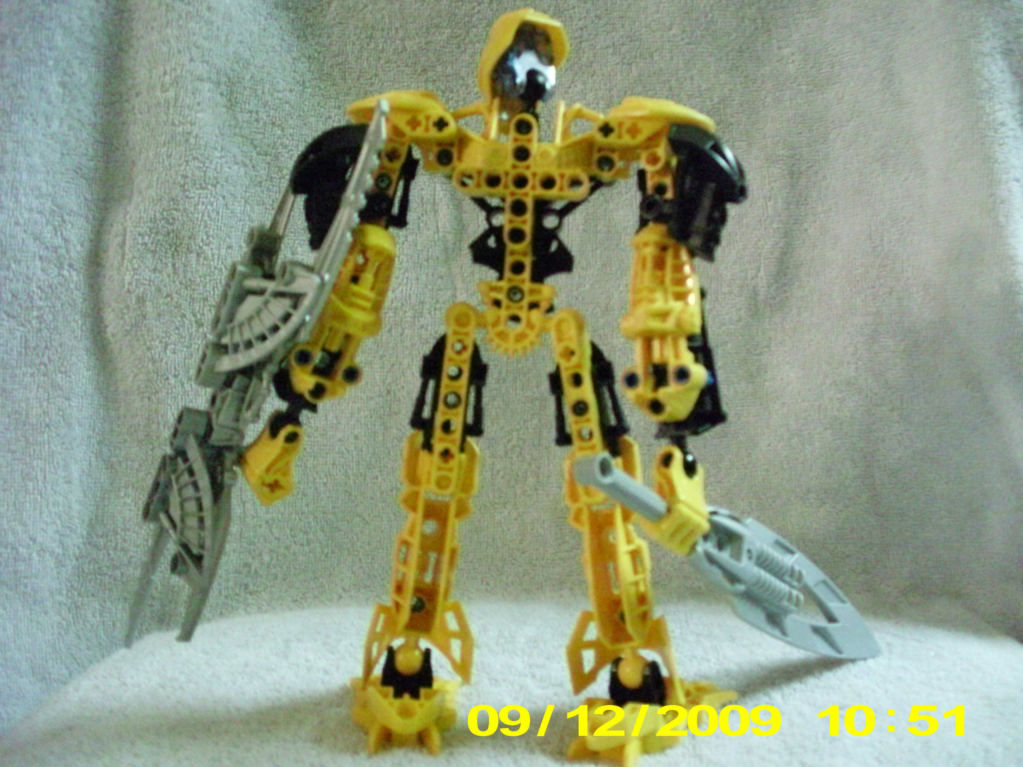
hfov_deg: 49.0
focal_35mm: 38
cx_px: 512
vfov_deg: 37.7
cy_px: 384
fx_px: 1123
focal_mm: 6.3
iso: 1600
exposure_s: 1/17
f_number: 3.1
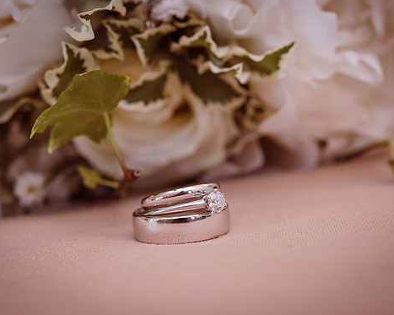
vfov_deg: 21.8
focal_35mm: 70
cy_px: 152
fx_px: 816
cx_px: 188
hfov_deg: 27.2
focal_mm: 60
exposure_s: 1/80
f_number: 7.1
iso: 320
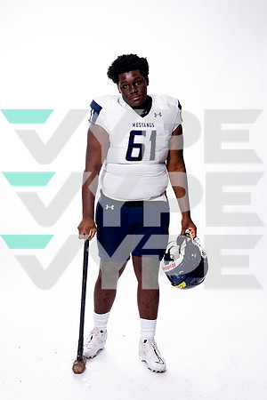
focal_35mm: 57
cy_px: 200
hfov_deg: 23.8
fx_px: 634
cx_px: 134
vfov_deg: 35.1
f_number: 8
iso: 400
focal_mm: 57
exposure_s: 1/250
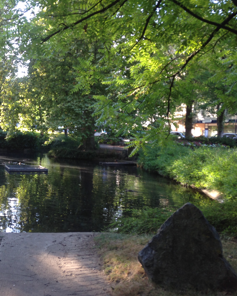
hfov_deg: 33.8
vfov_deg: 42.9
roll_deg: -0.5
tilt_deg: -5.8
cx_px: 44
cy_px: 148
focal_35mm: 43
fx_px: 377
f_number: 2.4
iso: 50
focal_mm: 4.12
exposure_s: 1/60
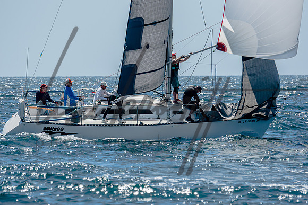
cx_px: 154
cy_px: 102
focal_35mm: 465
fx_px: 3979
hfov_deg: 4.4
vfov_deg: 3.0
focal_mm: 310
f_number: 5.6
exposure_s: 1/2000
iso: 200
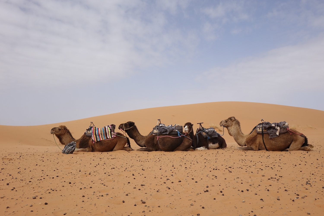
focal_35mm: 32
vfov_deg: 41.1
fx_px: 288
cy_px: 108
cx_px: 162
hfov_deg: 58.7
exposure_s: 1/800
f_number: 5.6
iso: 125
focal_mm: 11.56
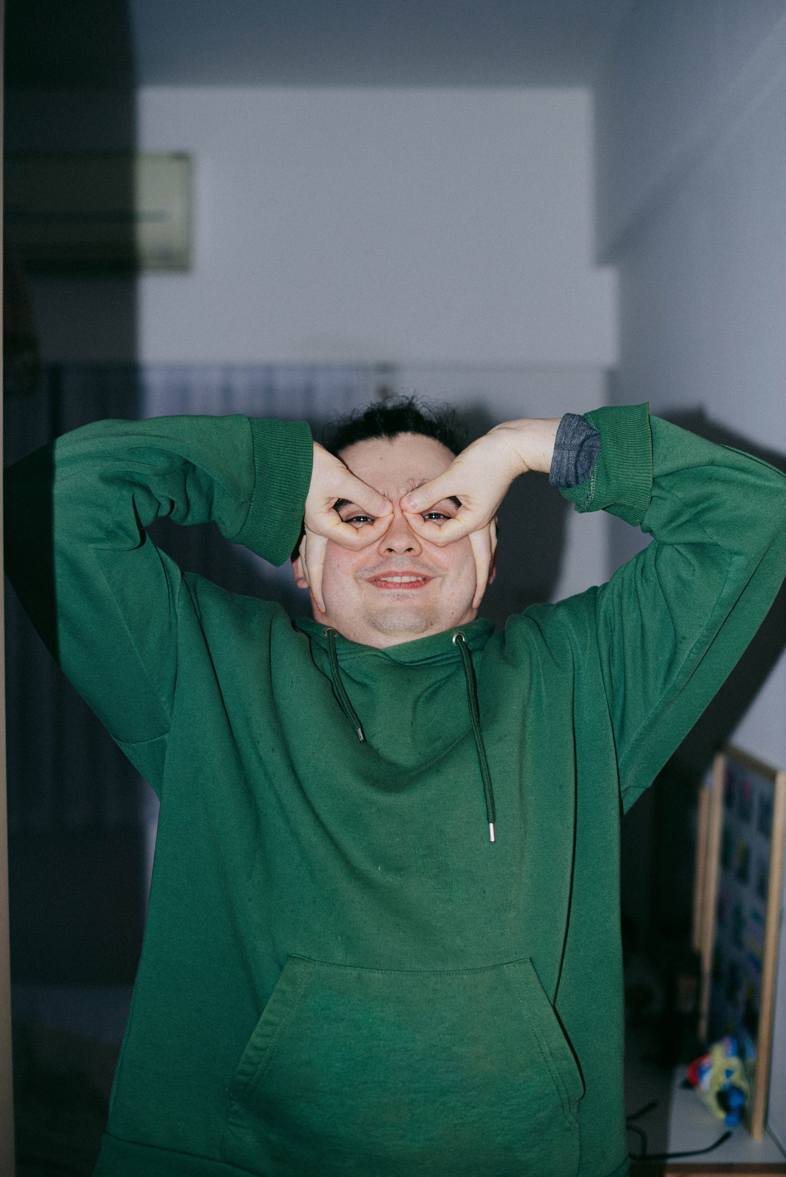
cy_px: 588
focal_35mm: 50
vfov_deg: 39.6
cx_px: 393
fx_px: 1636
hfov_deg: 27.0
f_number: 2.2
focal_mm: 50
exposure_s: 1/250
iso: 125
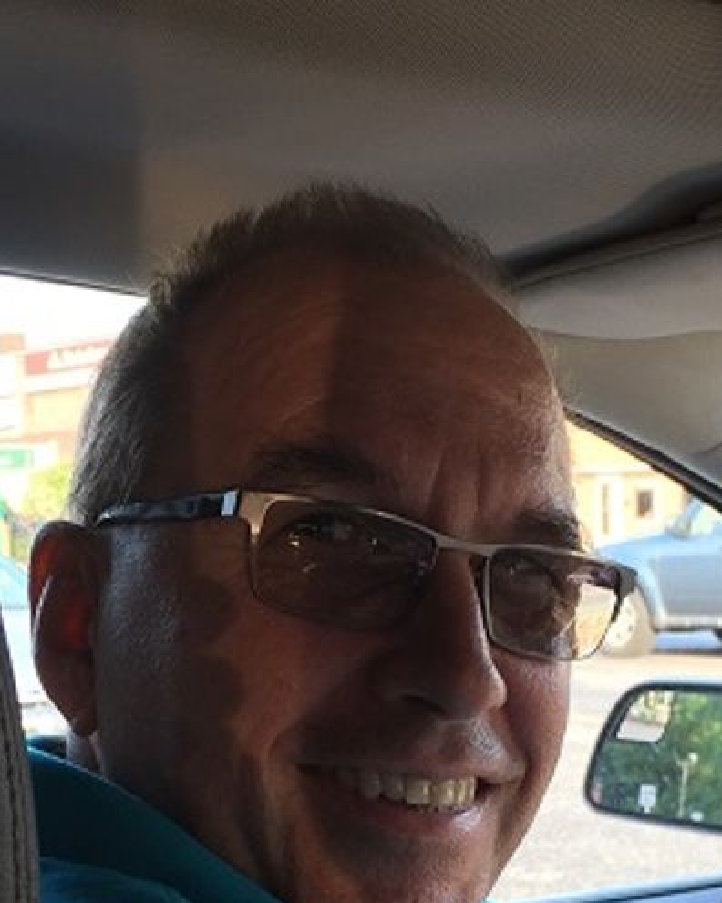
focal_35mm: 61
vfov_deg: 29.7
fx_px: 1629
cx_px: 365
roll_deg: +2.4
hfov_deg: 25.0
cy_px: 812
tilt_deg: -9.8
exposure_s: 1/40
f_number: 2.2
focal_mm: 4.15
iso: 32
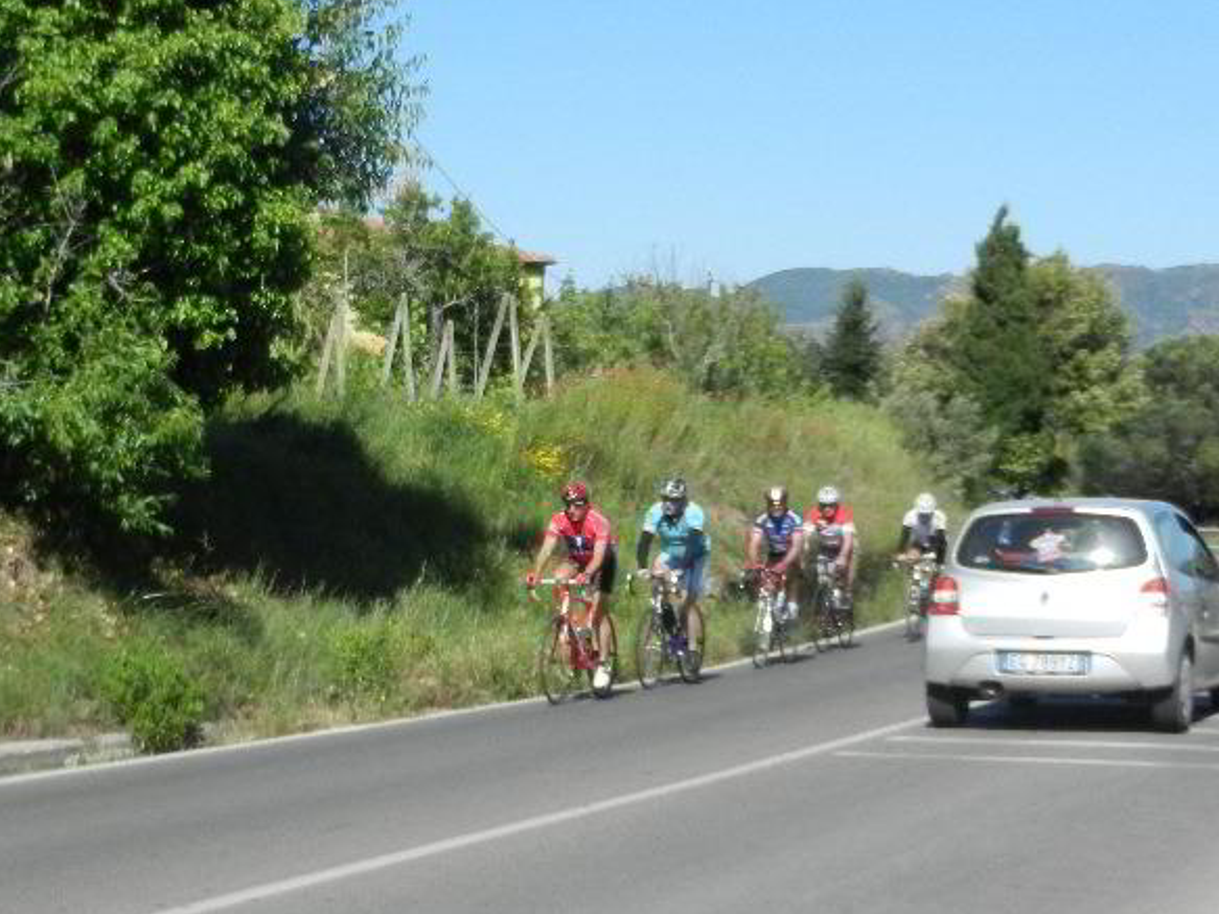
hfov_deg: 24.7
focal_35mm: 79
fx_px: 2781
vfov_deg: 18.6
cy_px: 535
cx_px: 519
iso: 160
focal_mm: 8.2
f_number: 4.2
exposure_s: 1/1000
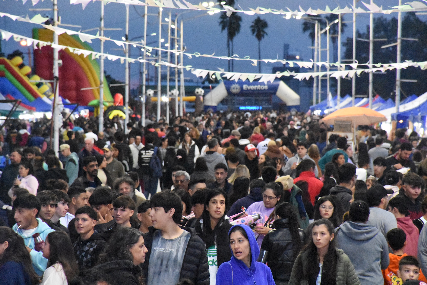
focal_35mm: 210
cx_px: 214
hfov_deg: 9.8
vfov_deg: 6.5
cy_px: 142
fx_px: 2490
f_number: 9
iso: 18000
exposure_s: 1/200
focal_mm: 140
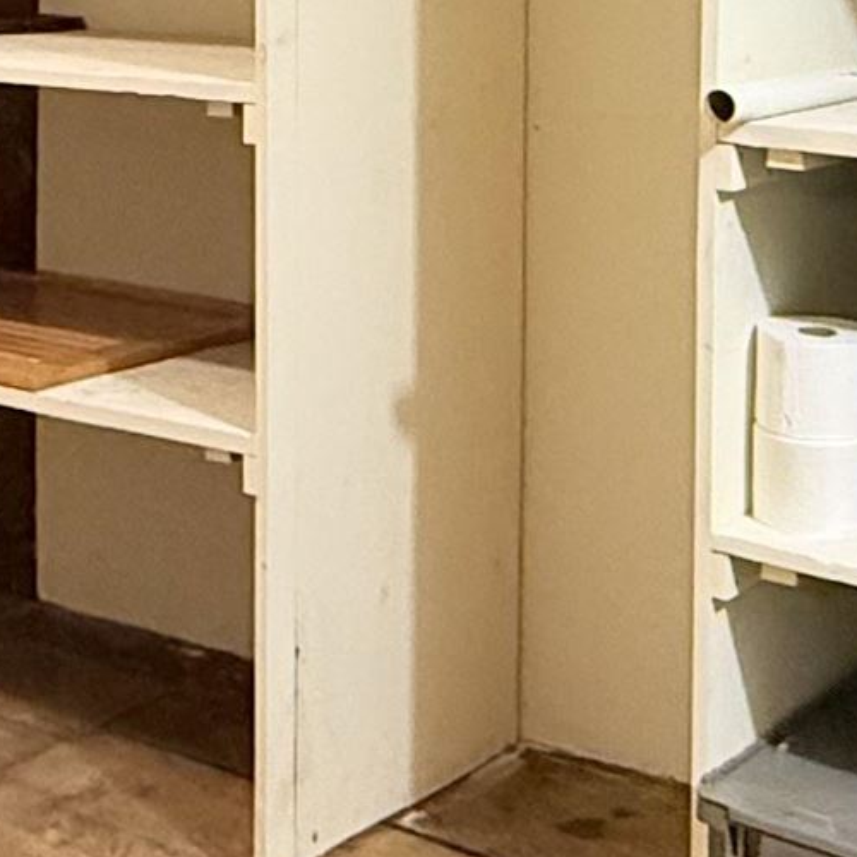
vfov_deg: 22.2
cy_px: 79
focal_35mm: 76
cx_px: 387
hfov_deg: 22.8
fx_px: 2129
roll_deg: -0.5
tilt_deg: -5.0
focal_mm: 2.22
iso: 500
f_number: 2.2
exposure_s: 1/60
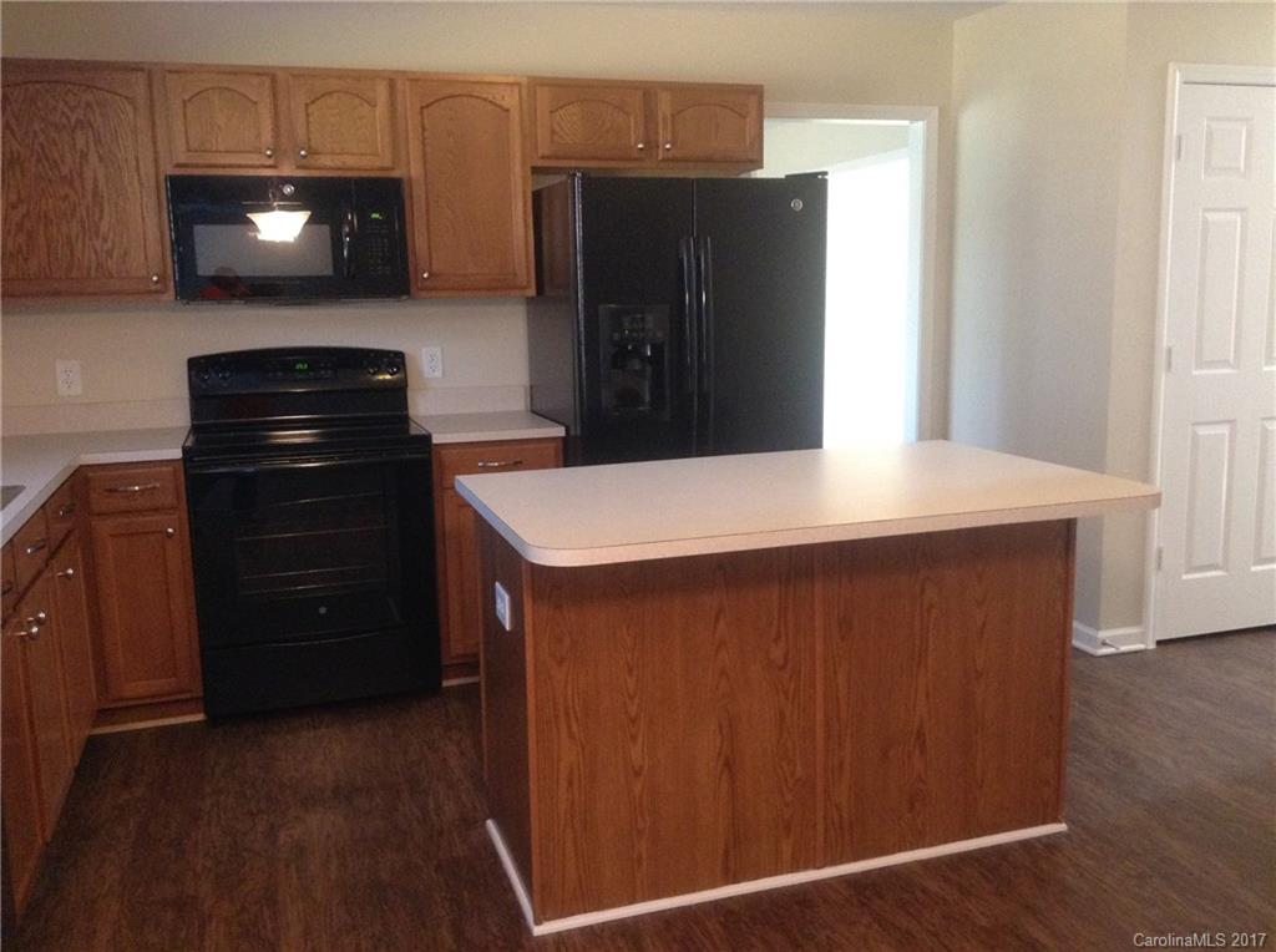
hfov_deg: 55.4
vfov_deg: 42.8
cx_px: 638
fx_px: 1214
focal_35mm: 33
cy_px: 476
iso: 250
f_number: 2.4
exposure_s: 1/15
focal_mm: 3.3
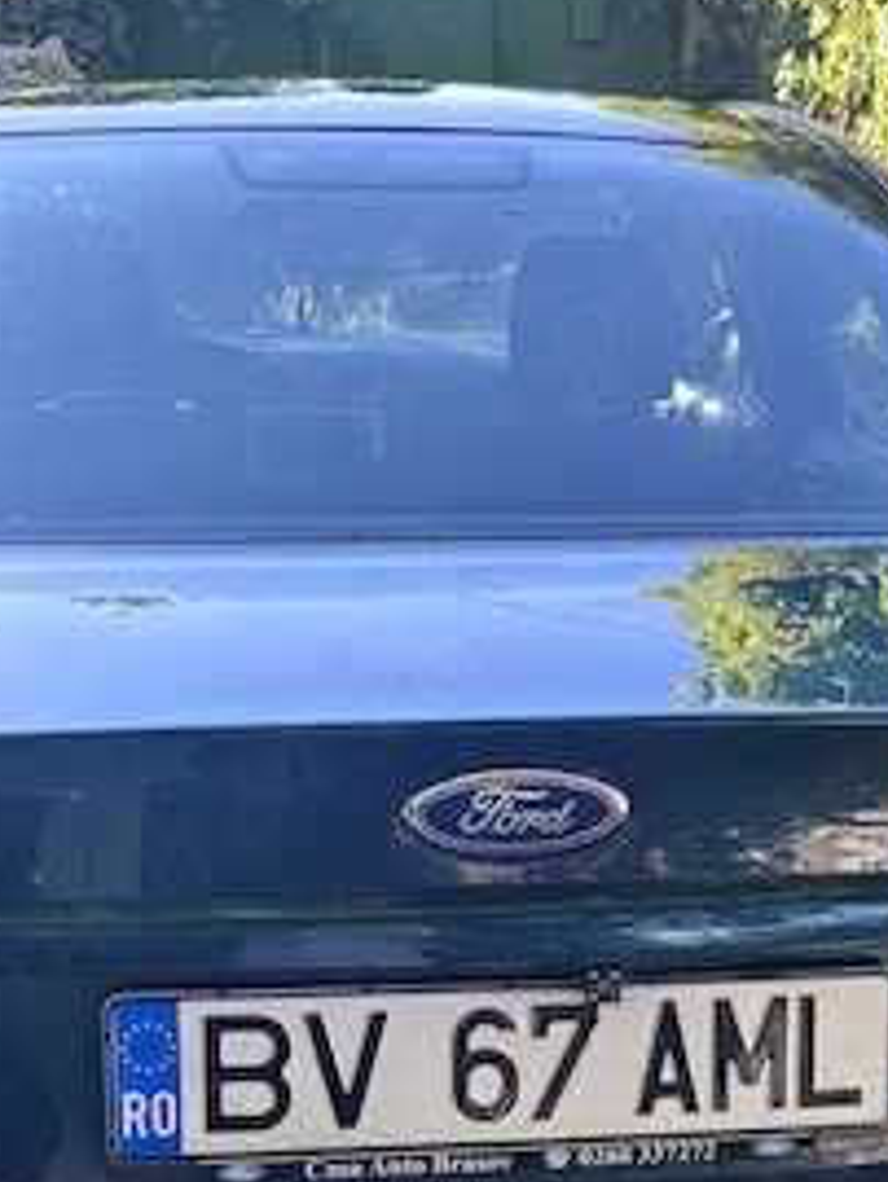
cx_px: 510
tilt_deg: -20.0
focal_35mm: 58
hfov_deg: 25.2
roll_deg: +0.8
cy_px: 888
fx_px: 1982
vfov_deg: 32.6
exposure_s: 1/135
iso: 32
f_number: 1.6
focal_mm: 5.96
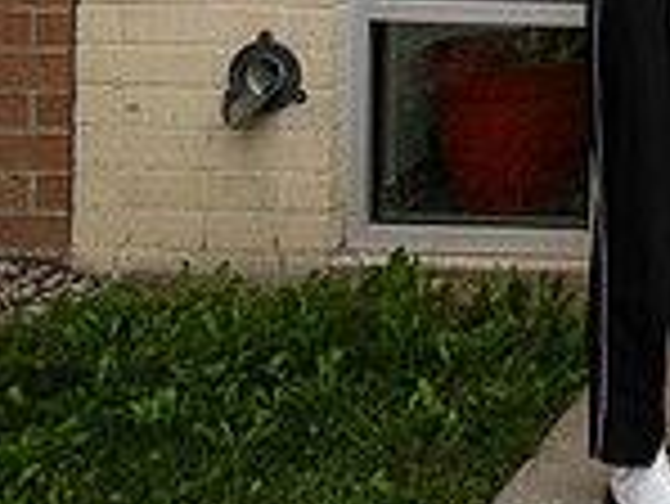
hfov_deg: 17.7
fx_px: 1743
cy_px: -290
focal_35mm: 90
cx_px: 1192
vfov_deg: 15.0
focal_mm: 24
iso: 400
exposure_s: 1/800
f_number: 4
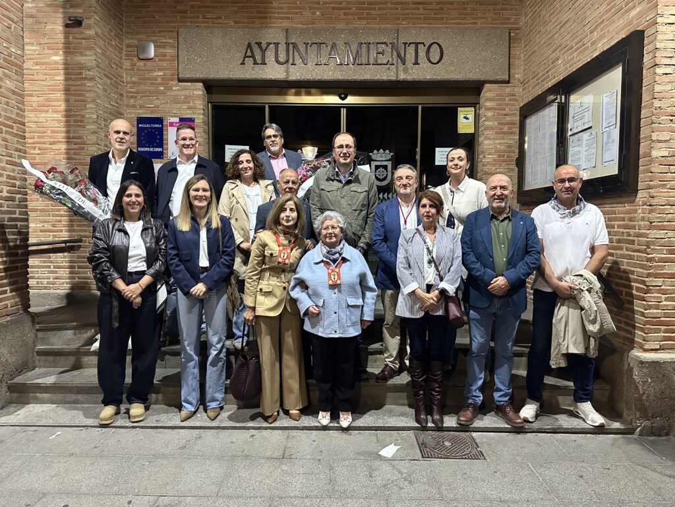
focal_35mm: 24
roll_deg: -0.4
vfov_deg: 56.8
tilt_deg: -3.1
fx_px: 468
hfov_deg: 71.6
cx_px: 338
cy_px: 254
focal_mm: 6.86
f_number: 1.78
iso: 800
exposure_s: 1/50
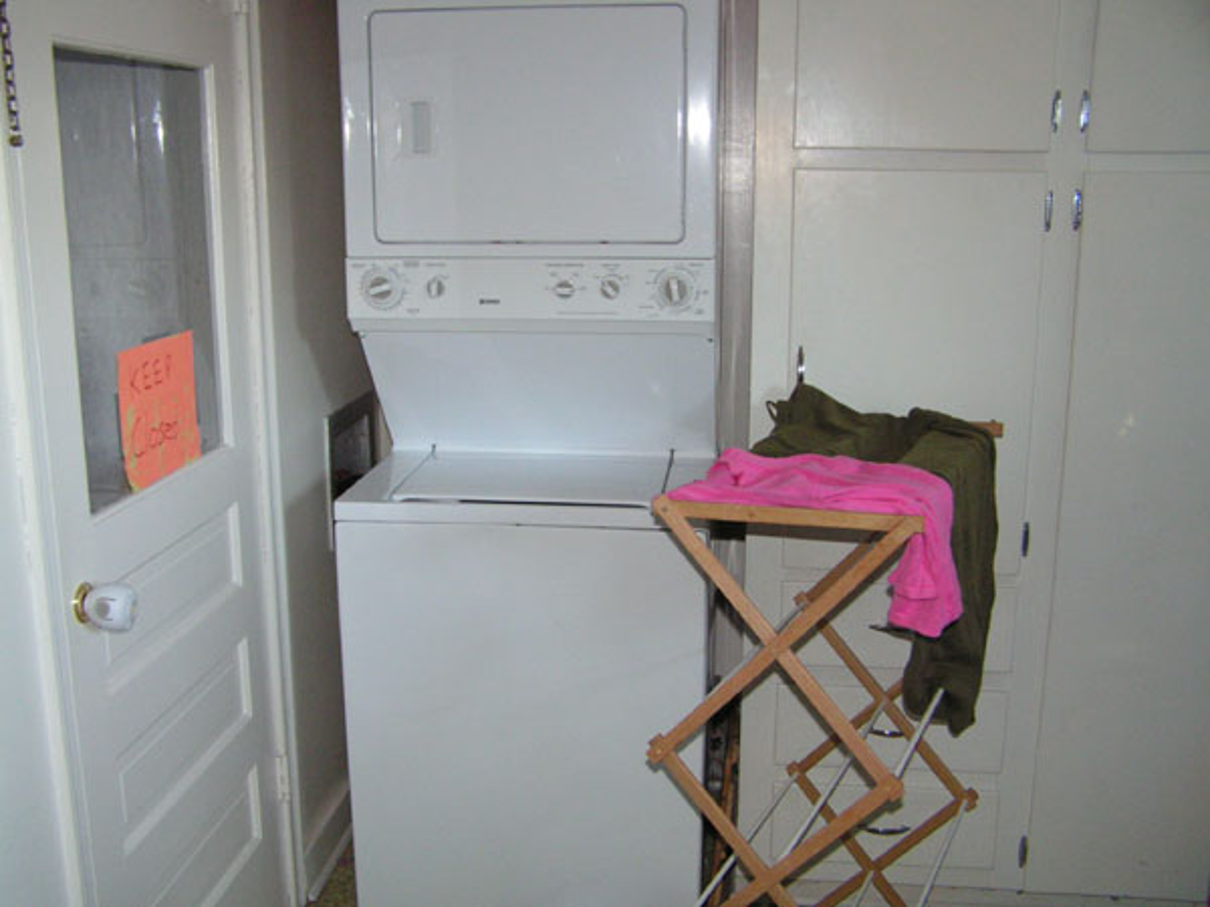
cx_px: 605
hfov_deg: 49.0
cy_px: 454
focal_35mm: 38
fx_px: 1328
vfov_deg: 37.7
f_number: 2.8
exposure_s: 1/40
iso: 200
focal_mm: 6.3
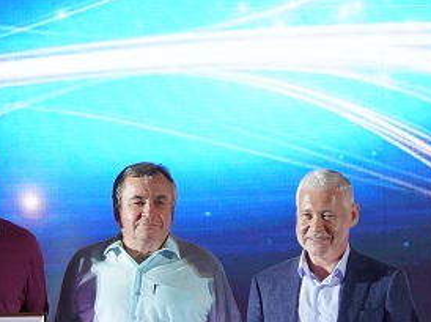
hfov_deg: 4.2
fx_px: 5946
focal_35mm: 478
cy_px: 451
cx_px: 200
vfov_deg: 3.1
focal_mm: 70
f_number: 2.8
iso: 640
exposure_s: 1/320
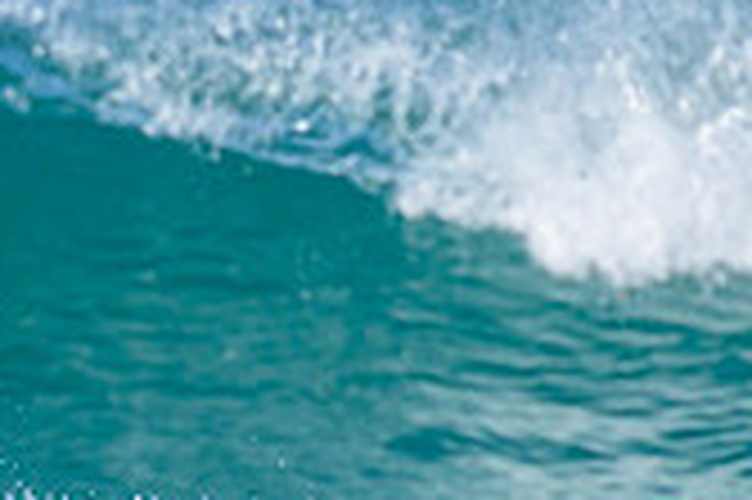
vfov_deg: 0.5
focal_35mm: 2678
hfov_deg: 0.8
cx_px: -21
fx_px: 55885
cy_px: 659
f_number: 8
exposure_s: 1/2000
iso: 500
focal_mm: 560
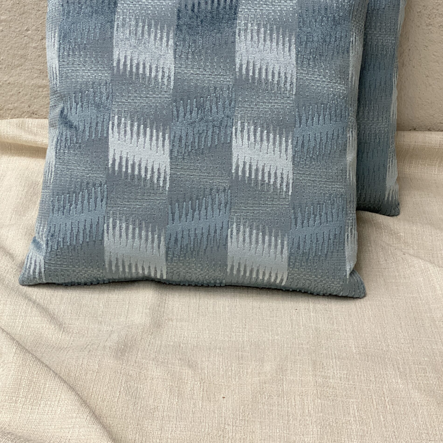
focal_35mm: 62
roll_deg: -5.2
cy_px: 144
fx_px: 898
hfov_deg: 27.7
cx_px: 220
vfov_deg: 27.5
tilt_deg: -25.6
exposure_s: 1/122
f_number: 2
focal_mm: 6
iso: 160
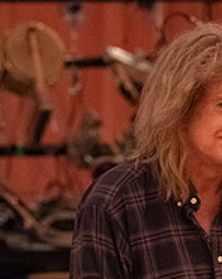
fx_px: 3988
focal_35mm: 484
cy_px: 215
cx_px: 212
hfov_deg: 3.2
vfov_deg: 4.0
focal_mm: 165
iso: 20000
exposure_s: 1/160
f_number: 4.5
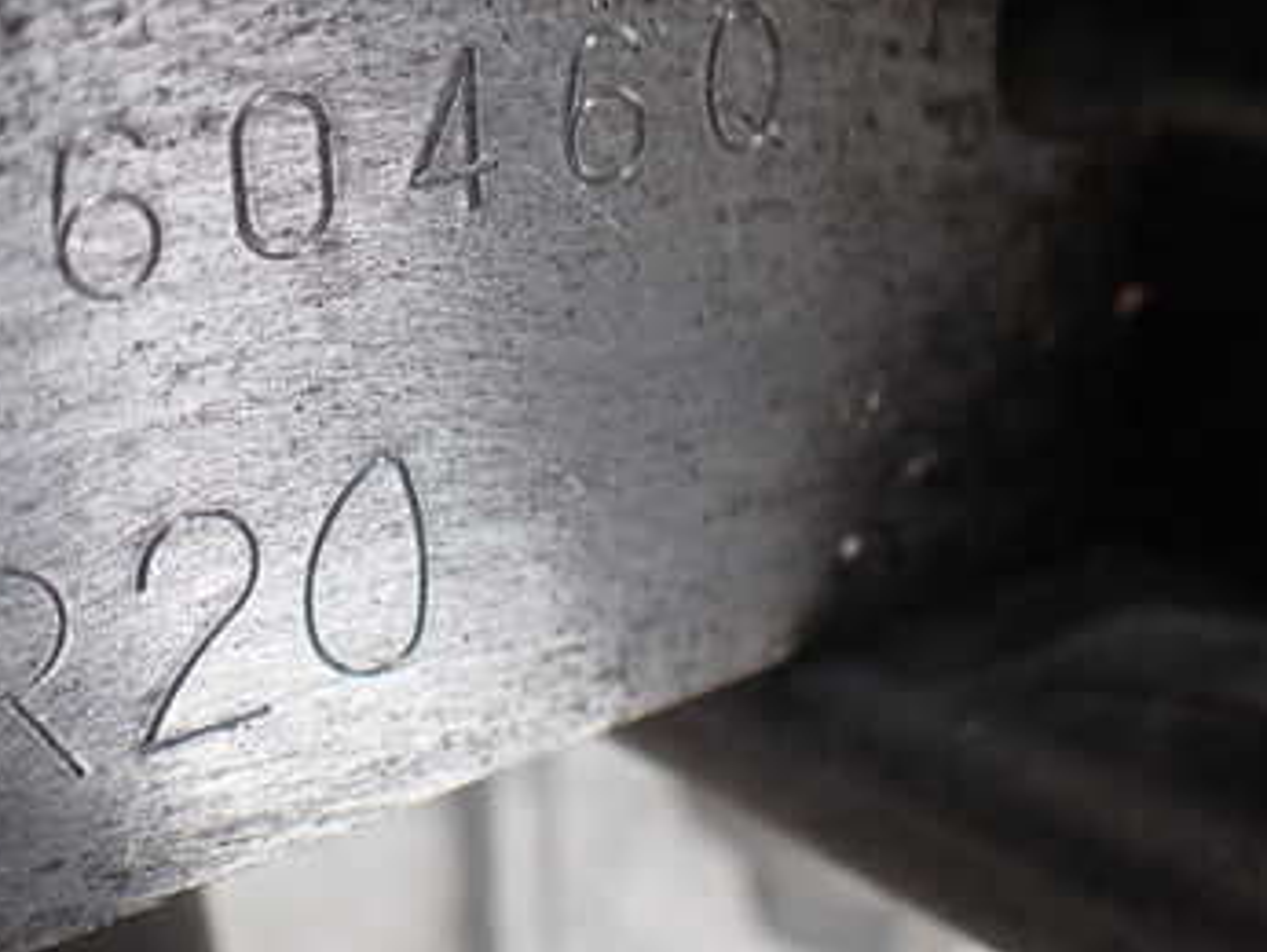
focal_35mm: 52
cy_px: 373
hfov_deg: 36.3
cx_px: 395
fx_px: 1905
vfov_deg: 28.0
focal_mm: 5.4
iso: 160
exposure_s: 1/125
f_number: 2.3
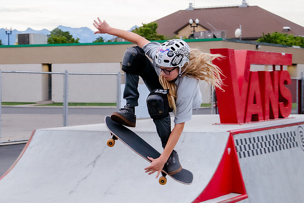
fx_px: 851
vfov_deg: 13.6
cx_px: 106
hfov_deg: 20.2
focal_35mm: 101
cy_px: 94
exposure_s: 1/400
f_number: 9
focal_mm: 62
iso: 2500
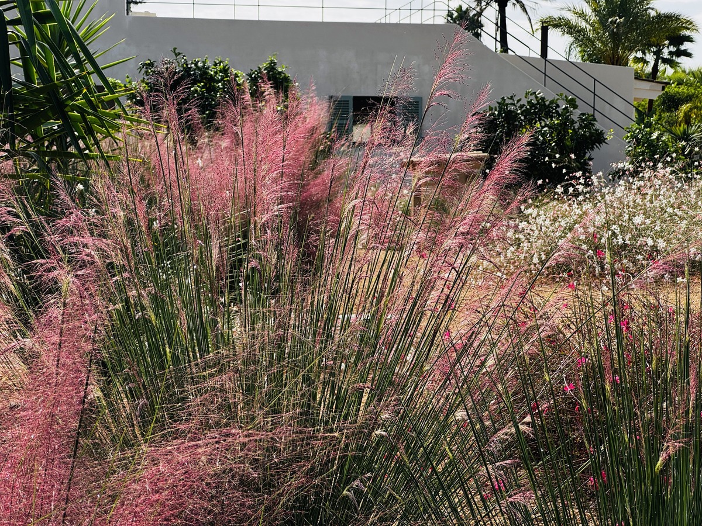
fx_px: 1562
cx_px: 351
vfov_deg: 19.1
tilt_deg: -4.0
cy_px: 263
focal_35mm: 77
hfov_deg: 25.3
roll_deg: +0.3
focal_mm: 9
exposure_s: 1/630
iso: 25
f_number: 2.8
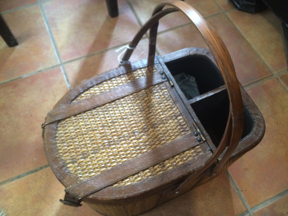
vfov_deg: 48.2
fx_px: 241
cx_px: 144
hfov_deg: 61.7
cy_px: 108
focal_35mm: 29
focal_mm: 4.15
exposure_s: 1/20
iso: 320
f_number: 2.2
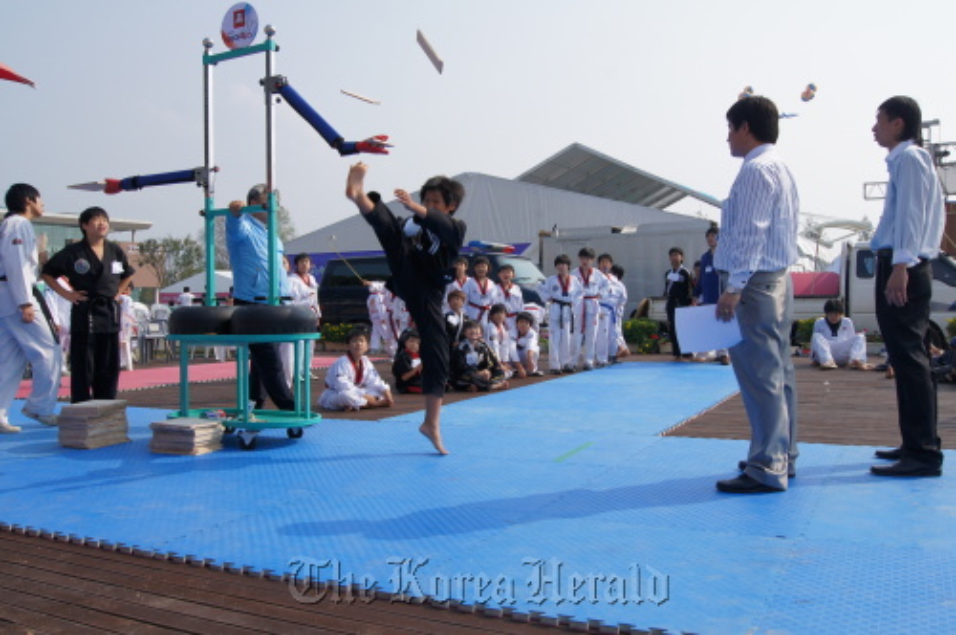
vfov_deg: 43.5
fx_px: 796
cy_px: 318
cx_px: 478
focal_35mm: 30
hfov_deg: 62.0
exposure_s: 1/500
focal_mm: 20
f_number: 9
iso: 200
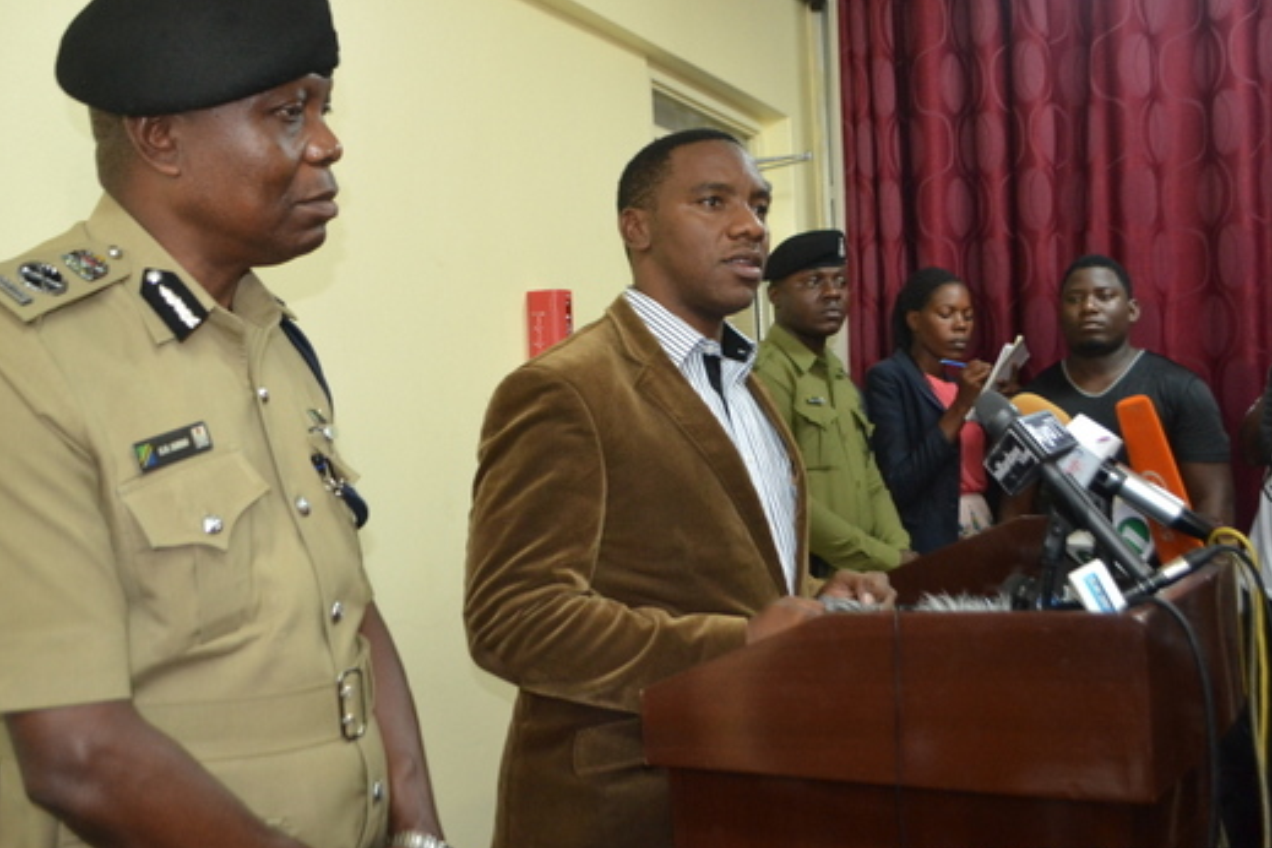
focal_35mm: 37
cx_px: 600
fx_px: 1307
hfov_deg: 51.9
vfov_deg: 35.9
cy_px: 386
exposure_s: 1/60
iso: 1400
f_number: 3.8
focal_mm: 20
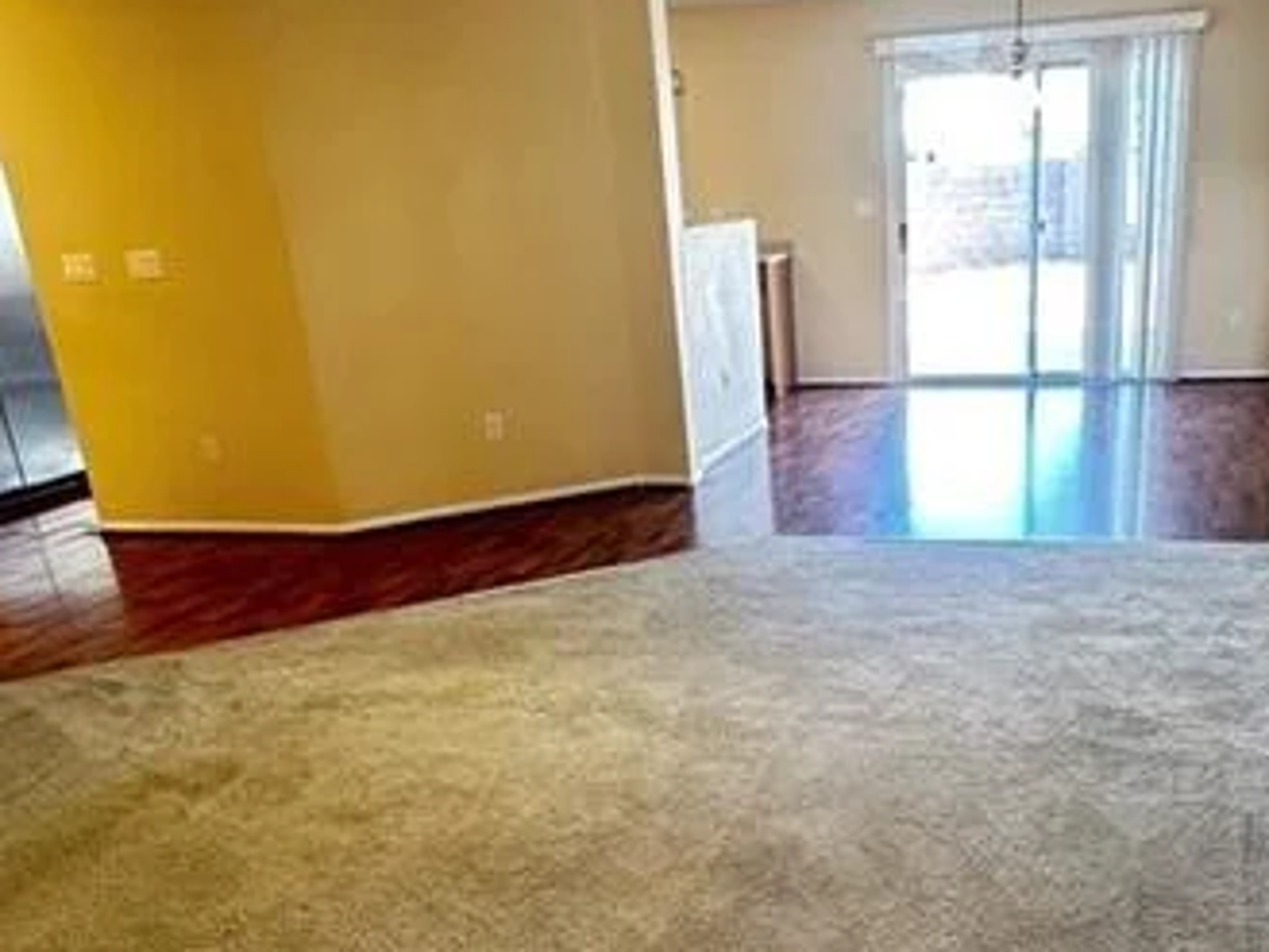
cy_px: 701
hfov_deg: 53.3
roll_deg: +3.6
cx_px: 802
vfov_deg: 40.7
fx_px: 1247
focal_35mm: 34
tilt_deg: -22.8
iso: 400
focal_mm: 2.22
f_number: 2.2
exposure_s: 1/60
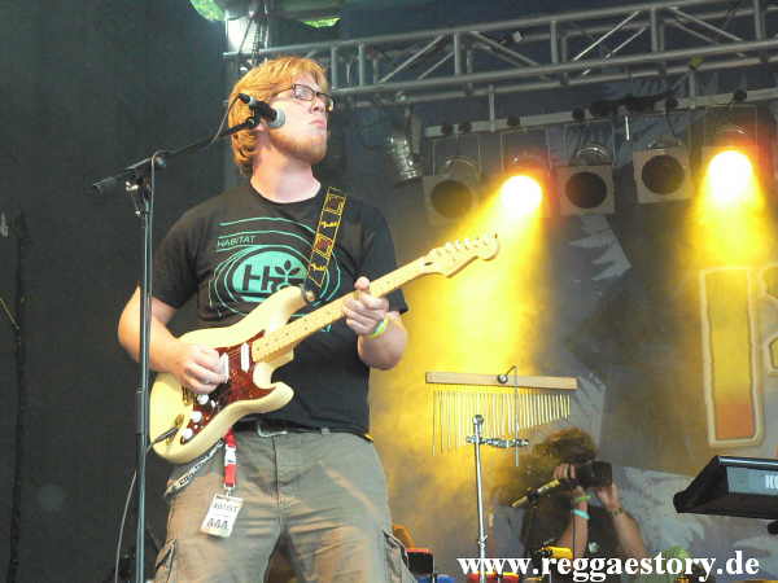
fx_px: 1865
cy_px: 292
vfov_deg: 17.8
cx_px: 389
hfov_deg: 23.6
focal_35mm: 83
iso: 400
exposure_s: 1/60
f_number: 3.2
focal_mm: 14.3
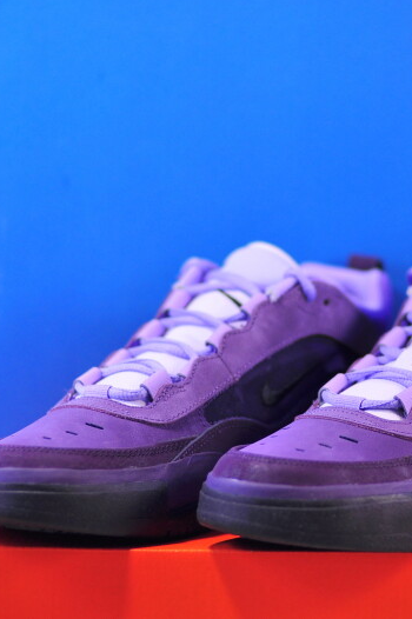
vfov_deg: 18.0
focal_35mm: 114
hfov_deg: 12.0
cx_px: 307
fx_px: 1959
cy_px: 308
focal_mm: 50
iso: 250
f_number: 2
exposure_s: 1/320
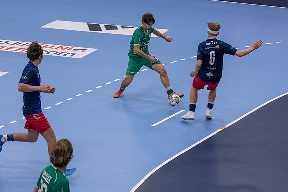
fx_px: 840
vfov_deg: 13.0
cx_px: 144
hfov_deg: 19.5
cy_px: 96
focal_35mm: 105
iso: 1600
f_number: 3.2
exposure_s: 1/640
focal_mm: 70
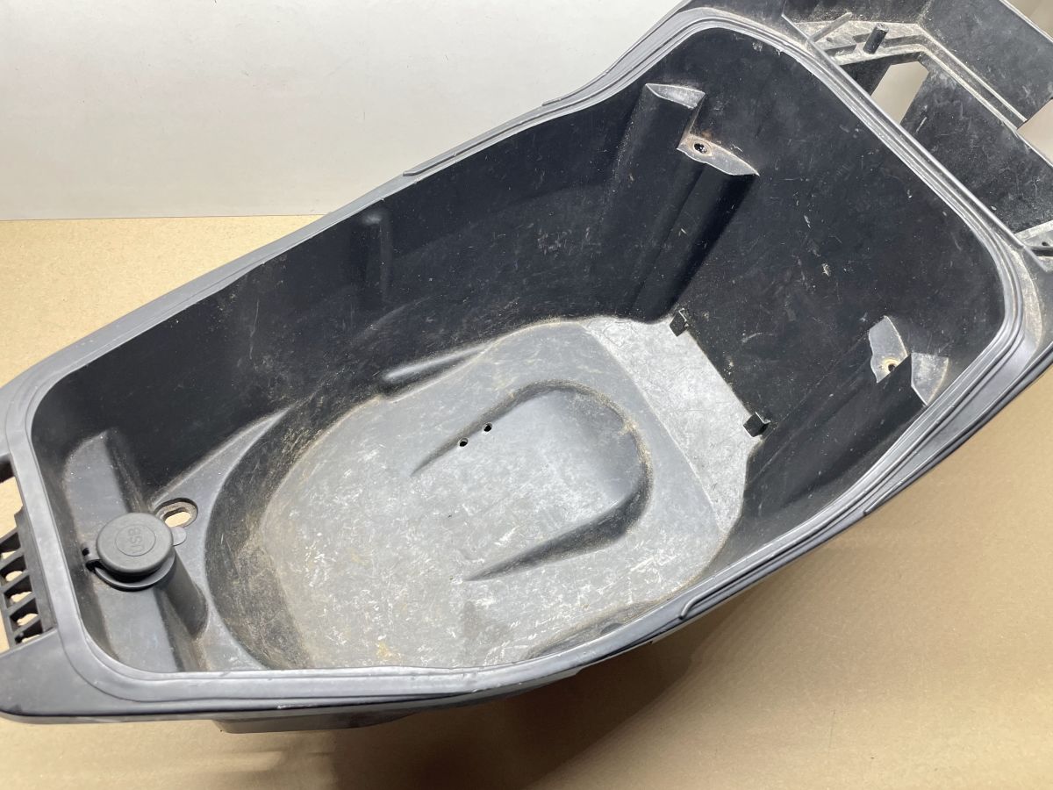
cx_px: 526
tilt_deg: -61.1
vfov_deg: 53.1
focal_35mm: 26
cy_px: 395
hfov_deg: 67.3
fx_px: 791
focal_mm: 4.2
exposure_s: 1/50
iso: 125
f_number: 1.6
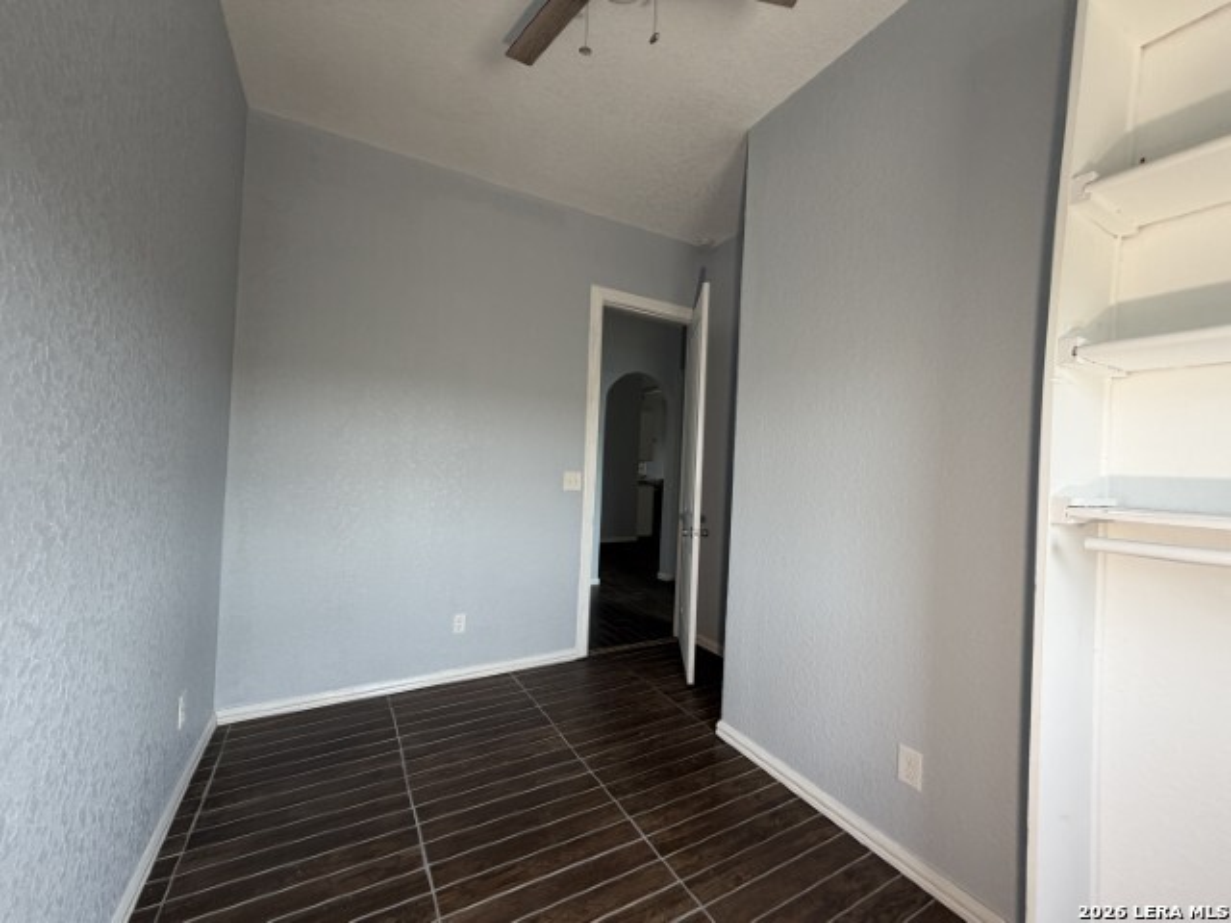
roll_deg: -0.8
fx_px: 498
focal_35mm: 14
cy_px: 462
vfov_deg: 85.7
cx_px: 616
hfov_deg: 102.1
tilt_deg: +3.3
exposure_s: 1/121
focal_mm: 2.22
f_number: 2.2
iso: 100
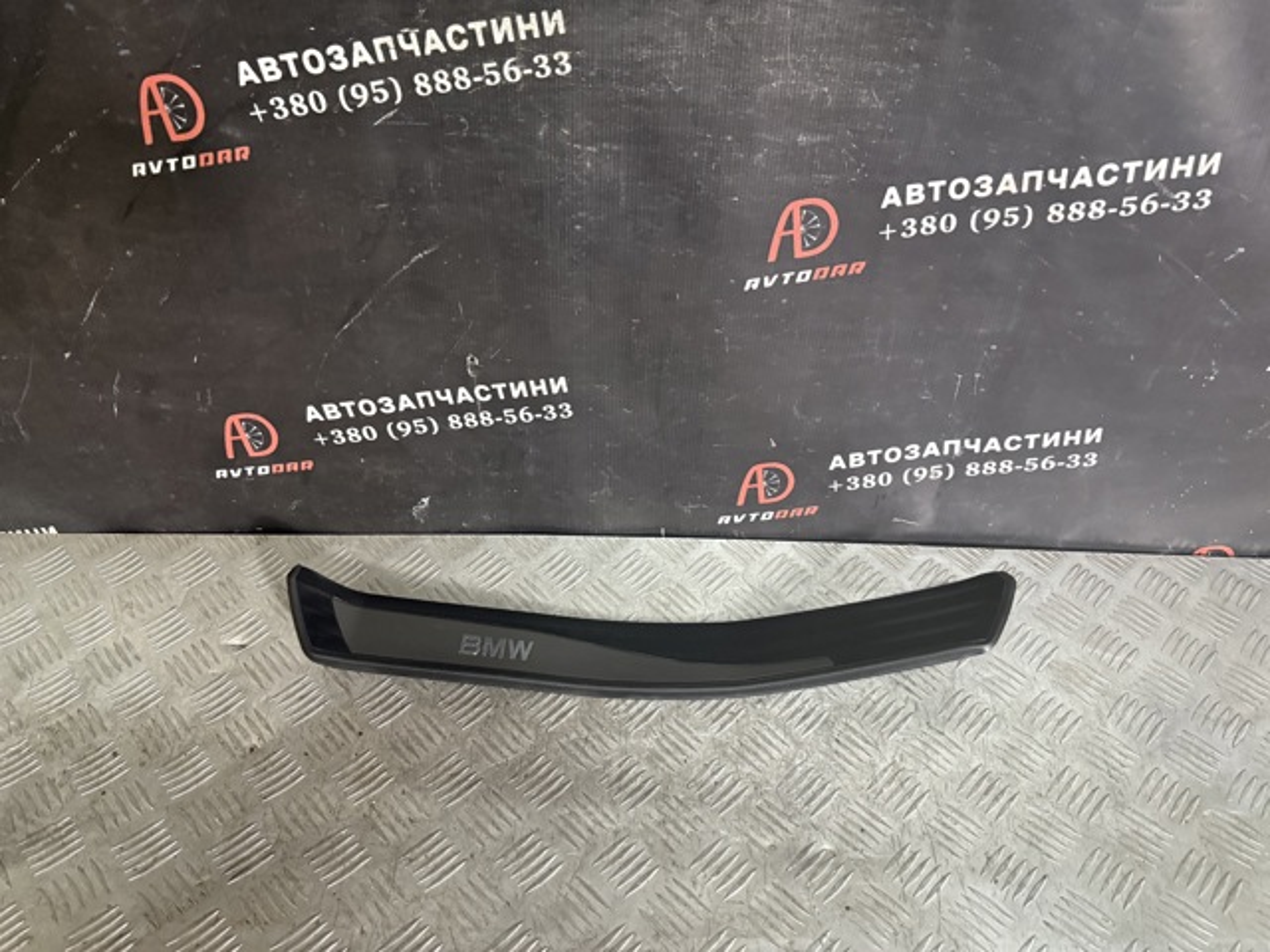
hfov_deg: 71.6
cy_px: 476
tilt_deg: -34.9
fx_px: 881
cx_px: 635
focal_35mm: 24
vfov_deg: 56.8
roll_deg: -3.2
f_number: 1.78
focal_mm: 6.76
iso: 800
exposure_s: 1/56
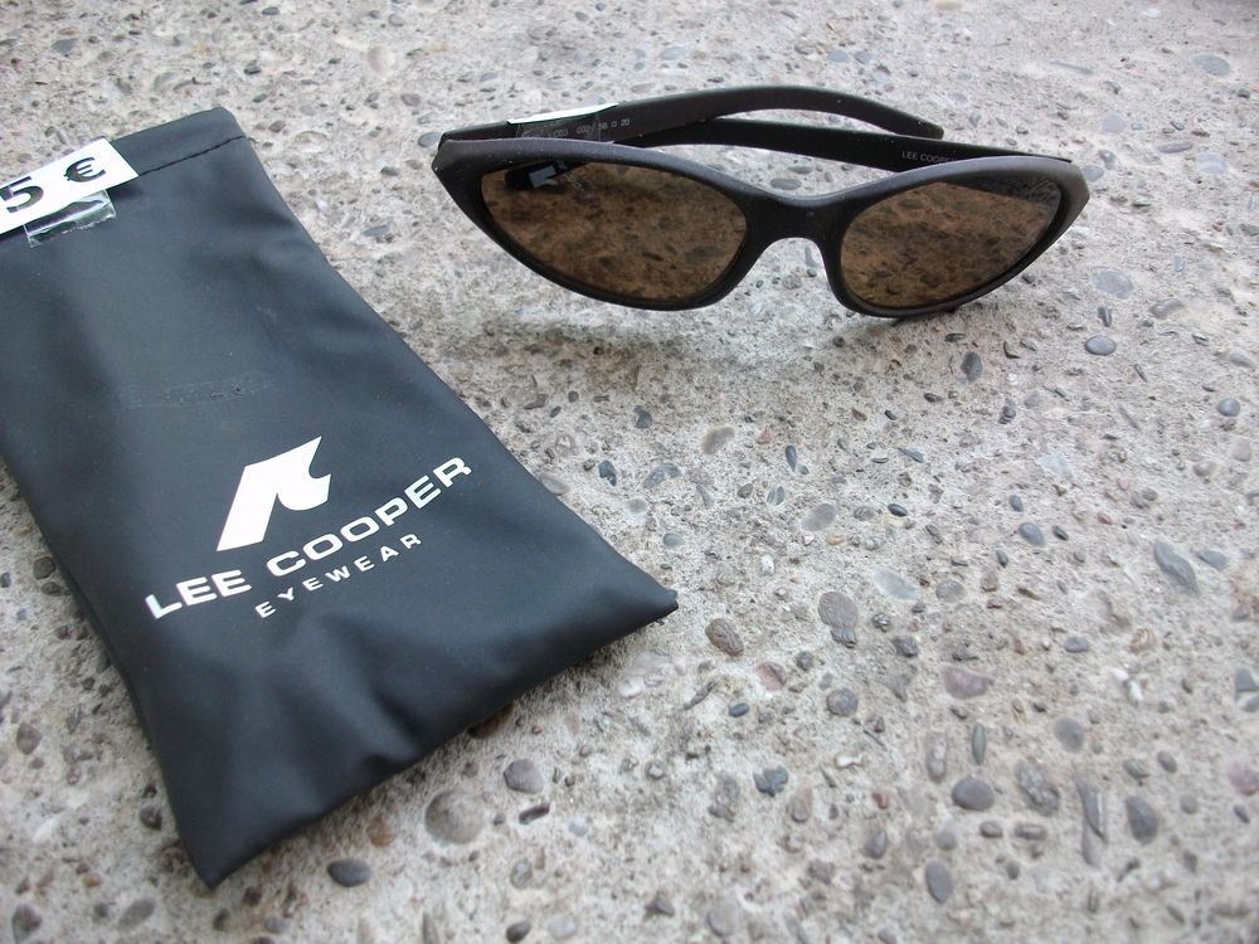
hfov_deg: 56.8
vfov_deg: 44.2
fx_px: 1164
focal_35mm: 32
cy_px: 472
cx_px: 630
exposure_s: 1/40
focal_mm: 5.7
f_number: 2.9
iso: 86
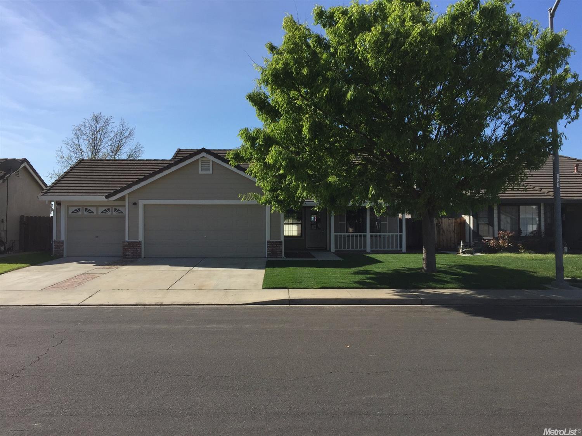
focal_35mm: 29
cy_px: 218
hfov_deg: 61.7
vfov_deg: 48.2
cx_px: 291
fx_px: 487
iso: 32
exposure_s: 1/2326
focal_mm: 4.15
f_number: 2.2
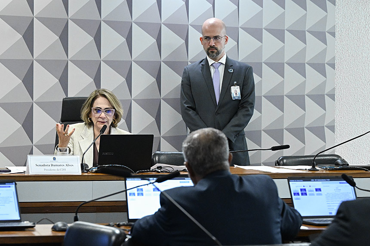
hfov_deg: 14.2
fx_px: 1488
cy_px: 123
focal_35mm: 145
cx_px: 185
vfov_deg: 9.4
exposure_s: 1/200
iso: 4000
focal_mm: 97
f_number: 4.5
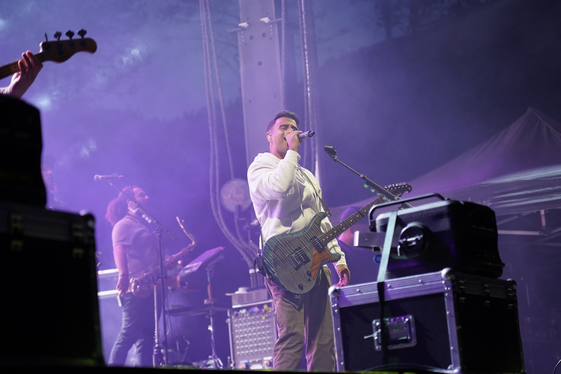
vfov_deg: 13.0
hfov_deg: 19.5
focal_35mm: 105
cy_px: 187
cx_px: 280
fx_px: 1636
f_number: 4
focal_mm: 105
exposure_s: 1/160
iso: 640
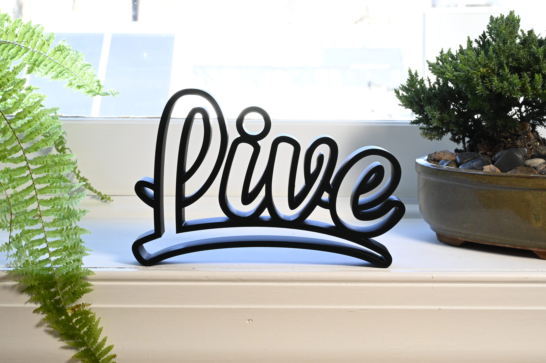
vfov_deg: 19.4
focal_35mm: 70
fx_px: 1061
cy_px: 182
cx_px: 273
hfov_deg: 28.9
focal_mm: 70
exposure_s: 1/125
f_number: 18
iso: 4000
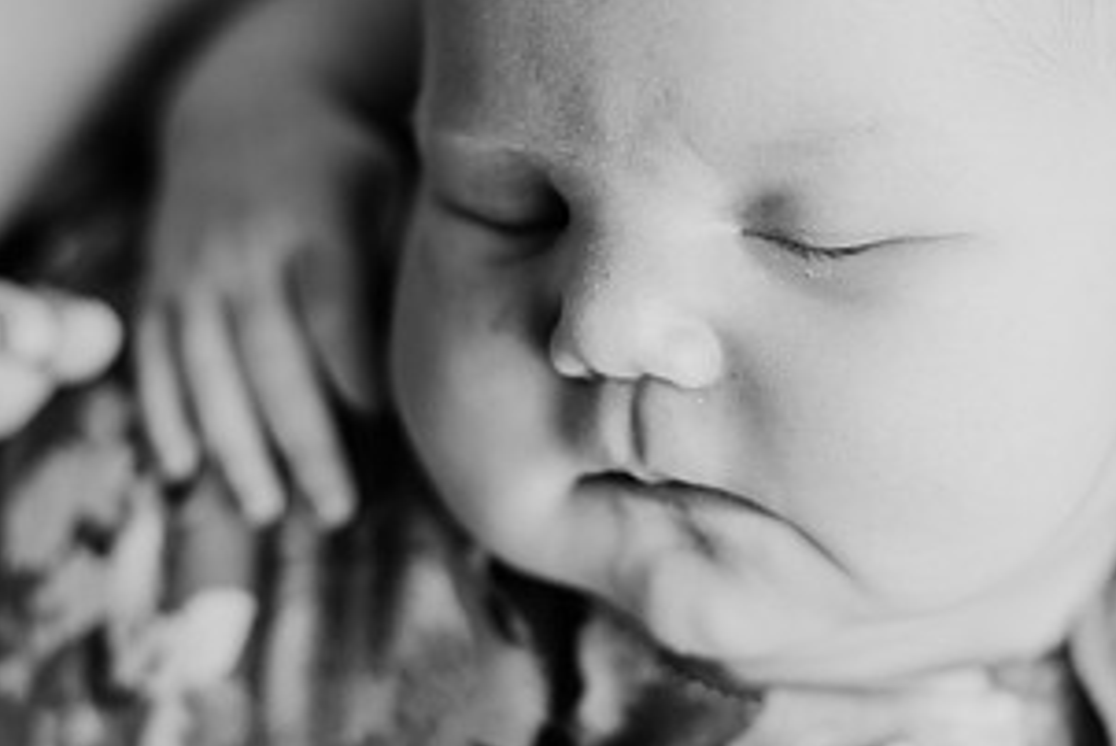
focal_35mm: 96
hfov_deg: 21.1
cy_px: 231
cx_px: 798
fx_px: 2979
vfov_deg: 14.3
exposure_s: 1/160
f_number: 2.5
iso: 100
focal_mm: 50
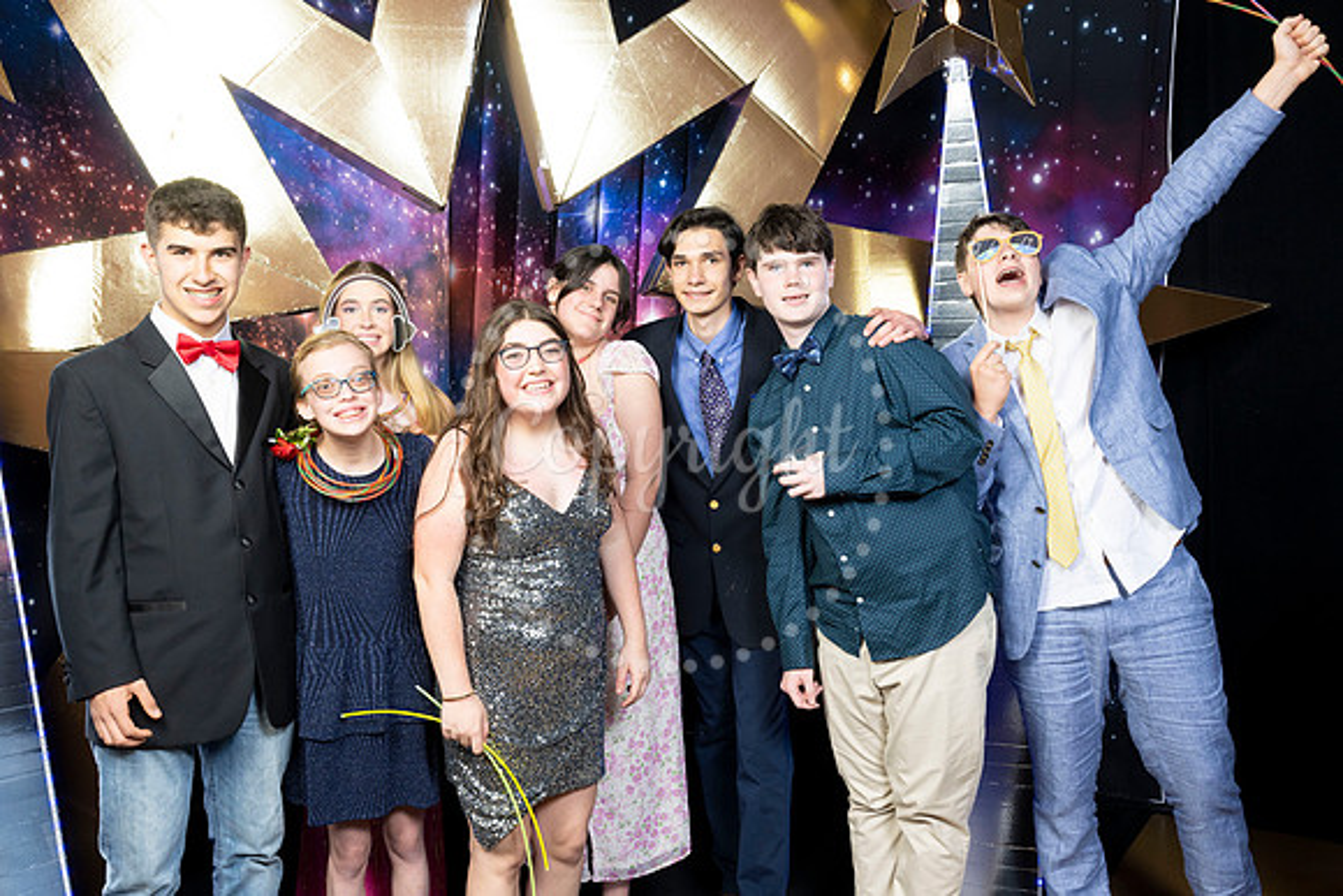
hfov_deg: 56.7
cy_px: 437
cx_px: 641
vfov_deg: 39.6
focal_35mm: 33
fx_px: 1245
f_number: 9
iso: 320
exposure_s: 1/160
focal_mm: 24
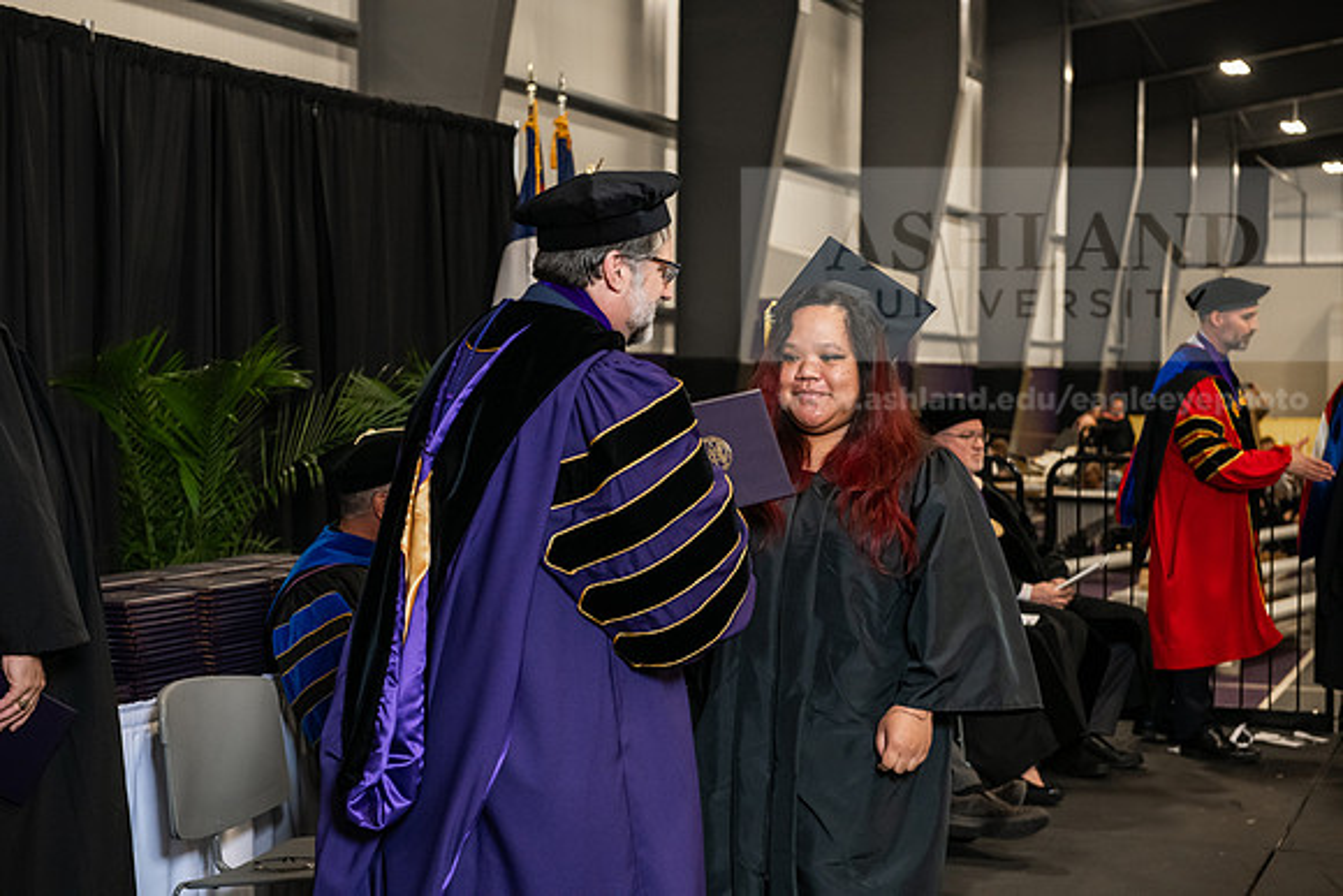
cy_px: 448
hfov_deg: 32.4
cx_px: 672
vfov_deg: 21.9
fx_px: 2313
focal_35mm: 62
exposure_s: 1/200
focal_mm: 62
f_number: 5
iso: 2500
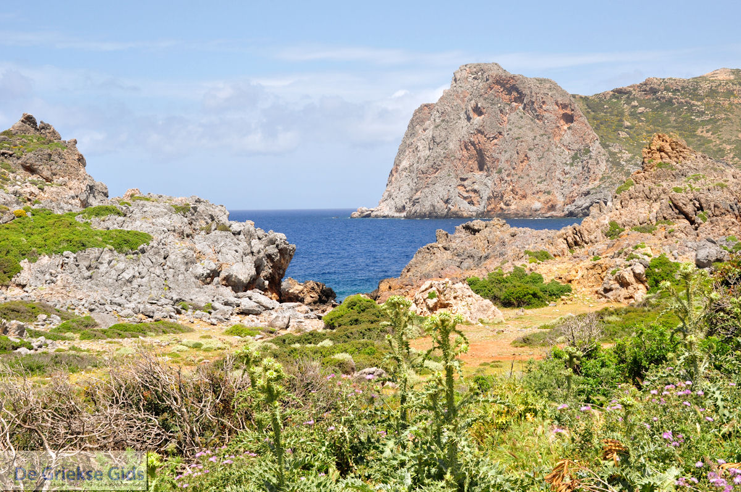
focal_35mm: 48
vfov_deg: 28.0
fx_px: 987
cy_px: 246
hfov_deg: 41.2
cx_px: 370
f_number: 10
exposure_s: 1/320
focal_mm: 32
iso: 200
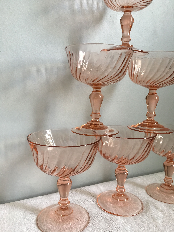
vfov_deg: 61.7
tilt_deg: -6.5
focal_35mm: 29
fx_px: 194
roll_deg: -1.9
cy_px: 116
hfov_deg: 48.2
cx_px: 87
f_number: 2.2
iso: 40
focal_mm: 4.15
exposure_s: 1/33
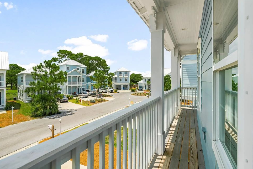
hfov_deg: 93.2
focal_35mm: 17
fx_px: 120
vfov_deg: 70.5
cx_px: 124
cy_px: 80
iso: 400
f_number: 5.6
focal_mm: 16
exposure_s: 1/800
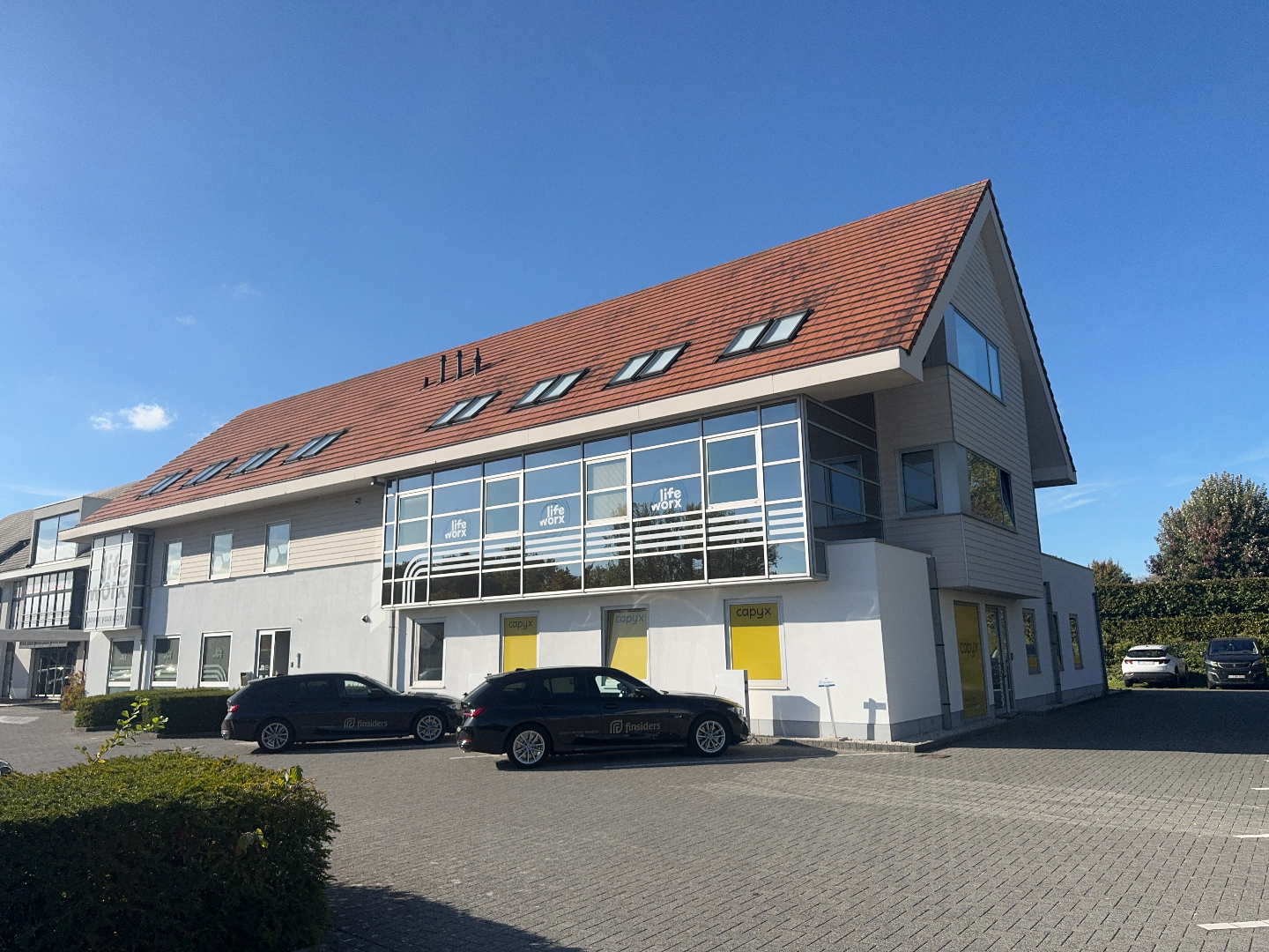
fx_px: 880
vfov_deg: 56.8
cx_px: 634
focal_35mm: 24
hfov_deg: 71.6
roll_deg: +1.2
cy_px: 476
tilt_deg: +11.2
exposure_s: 1/5814
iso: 80
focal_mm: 6.76
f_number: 1.78
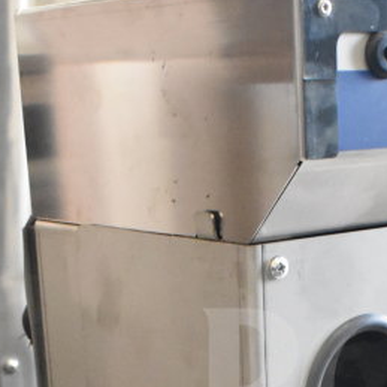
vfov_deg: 17.7
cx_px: 336
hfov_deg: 18.1
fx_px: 1195
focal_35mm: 94
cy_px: 427
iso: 6400
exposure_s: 1/200
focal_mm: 21
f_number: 7.1
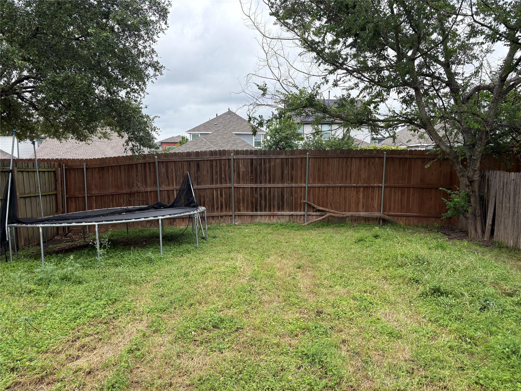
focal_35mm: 26
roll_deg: +1.2
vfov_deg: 53.1
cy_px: 196
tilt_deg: -5.8
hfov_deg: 67.3
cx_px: 260
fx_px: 391
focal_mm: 5.96
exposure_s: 1/1451
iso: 64
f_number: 1.6
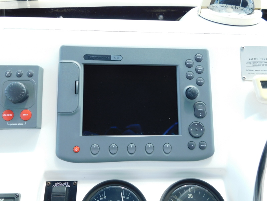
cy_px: 100
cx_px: 134
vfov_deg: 46.8
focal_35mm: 30
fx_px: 231
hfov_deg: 60.0
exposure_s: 1/160
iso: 125
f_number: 3.2
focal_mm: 5.3
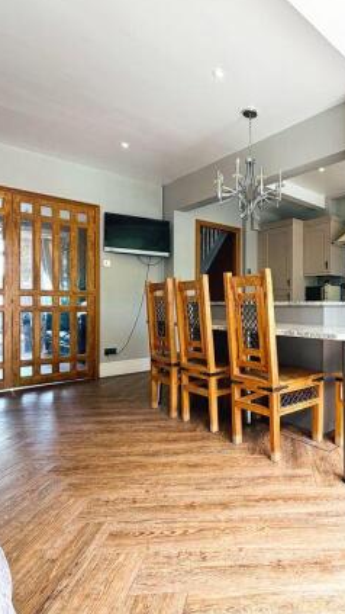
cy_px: 307
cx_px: 298
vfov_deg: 83.8
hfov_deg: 49.0
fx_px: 341
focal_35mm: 21
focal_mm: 2.22
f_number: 2.2
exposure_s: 1/121
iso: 80
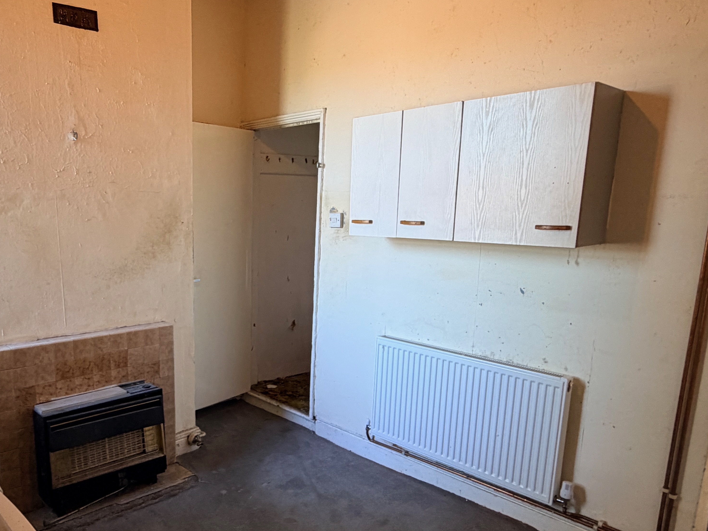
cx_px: 233
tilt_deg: -10.1
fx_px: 552
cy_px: 310
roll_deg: +0.1
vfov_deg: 51.1
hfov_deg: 63.6
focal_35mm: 27
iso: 200
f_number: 2.2
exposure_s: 1/50
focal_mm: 2.22
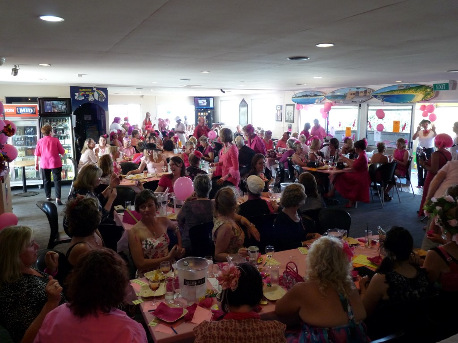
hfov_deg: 65.3
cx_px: 229
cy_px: 172
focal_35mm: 27
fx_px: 357
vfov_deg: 51.4
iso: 320
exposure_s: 1/30
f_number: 2.8
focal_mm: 4.8
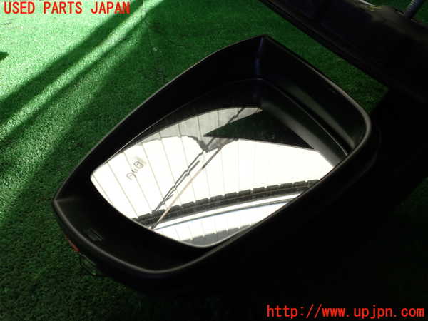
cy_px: 160
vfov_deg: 46.8
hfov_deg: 60.0
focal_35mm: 30
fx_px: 371
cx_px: 214
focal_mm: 5.4
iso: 100
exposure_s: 1/320
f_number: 3.2
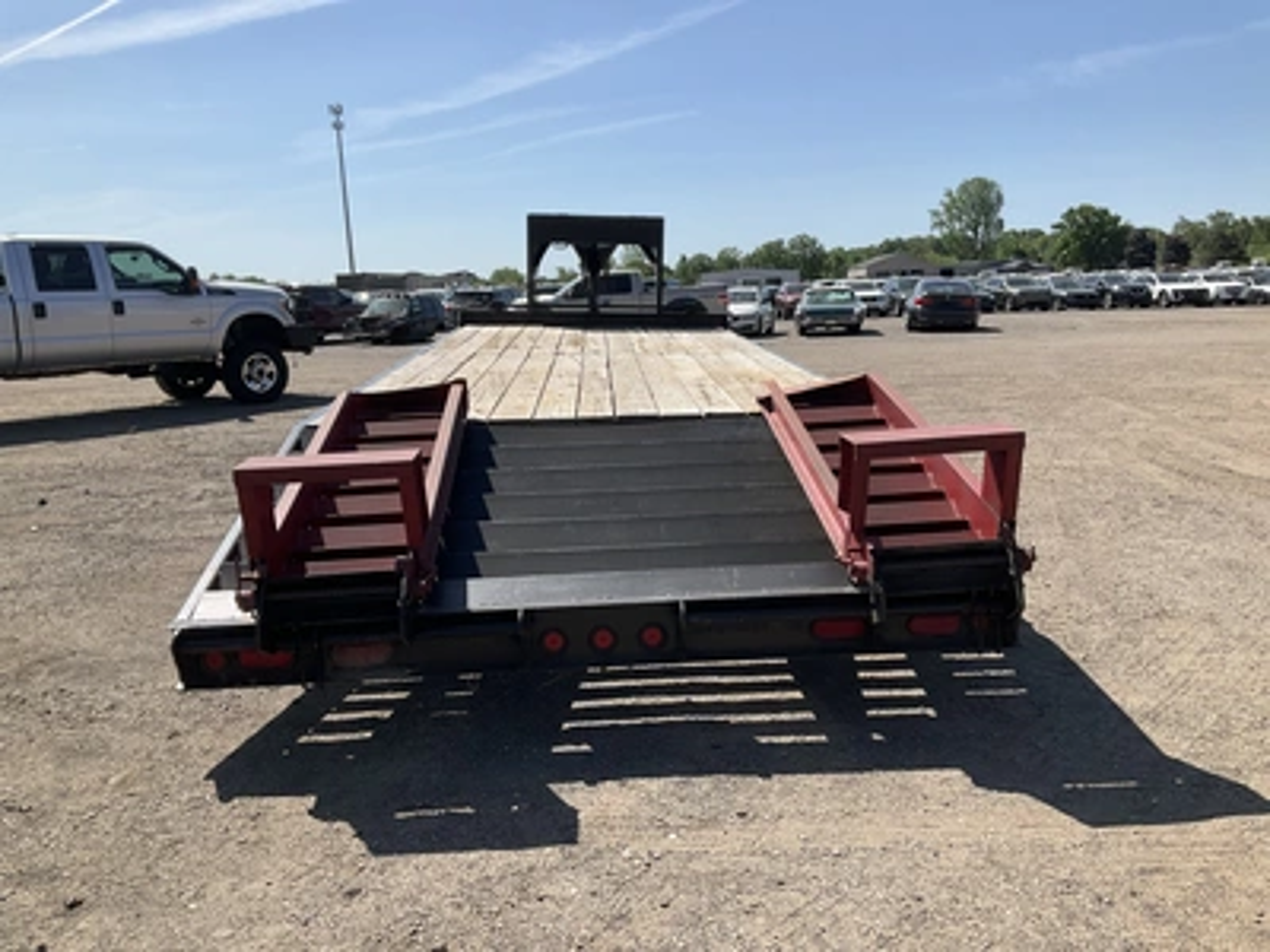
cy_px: 476
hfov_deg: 61.7
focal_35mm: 29
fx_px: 1064
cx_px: 635
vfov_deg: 48.2
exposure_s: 1/2227
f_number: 1.8
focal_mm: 3
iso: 25
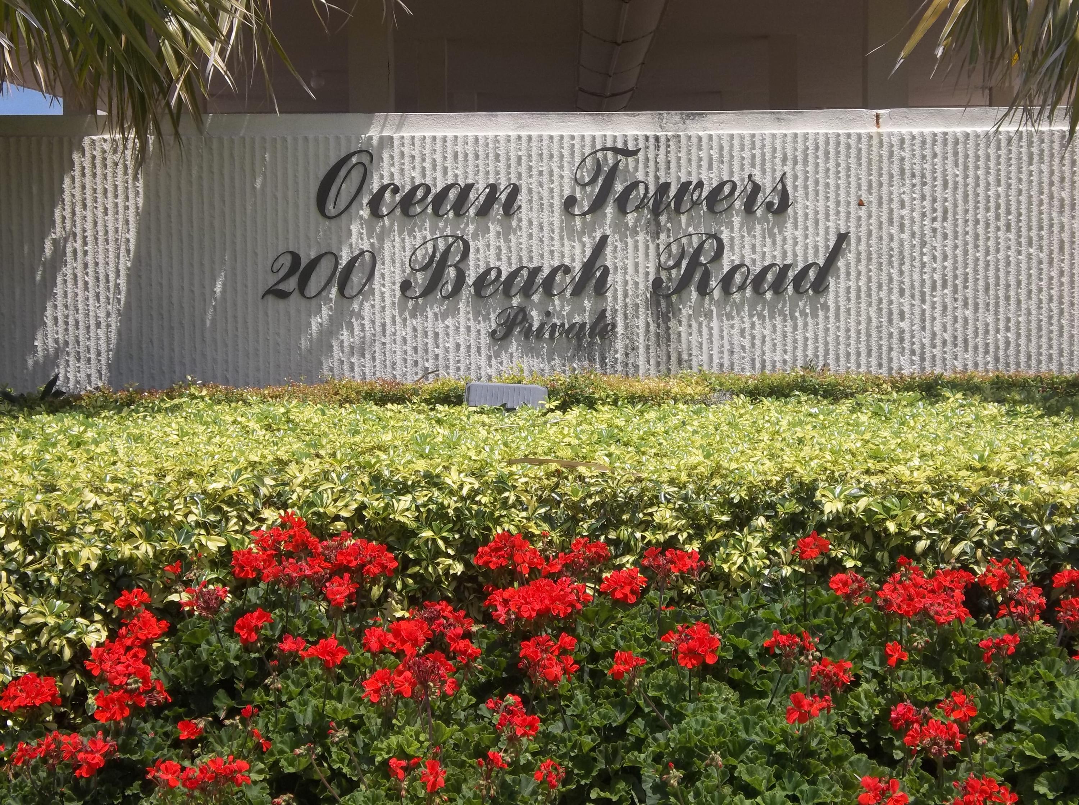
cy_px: 402
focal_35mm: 63
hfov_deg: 30.8
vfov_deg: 23.2
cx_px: 540
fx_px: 1960
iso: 80
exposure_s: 1/500
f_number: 5.6
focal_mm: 11.2
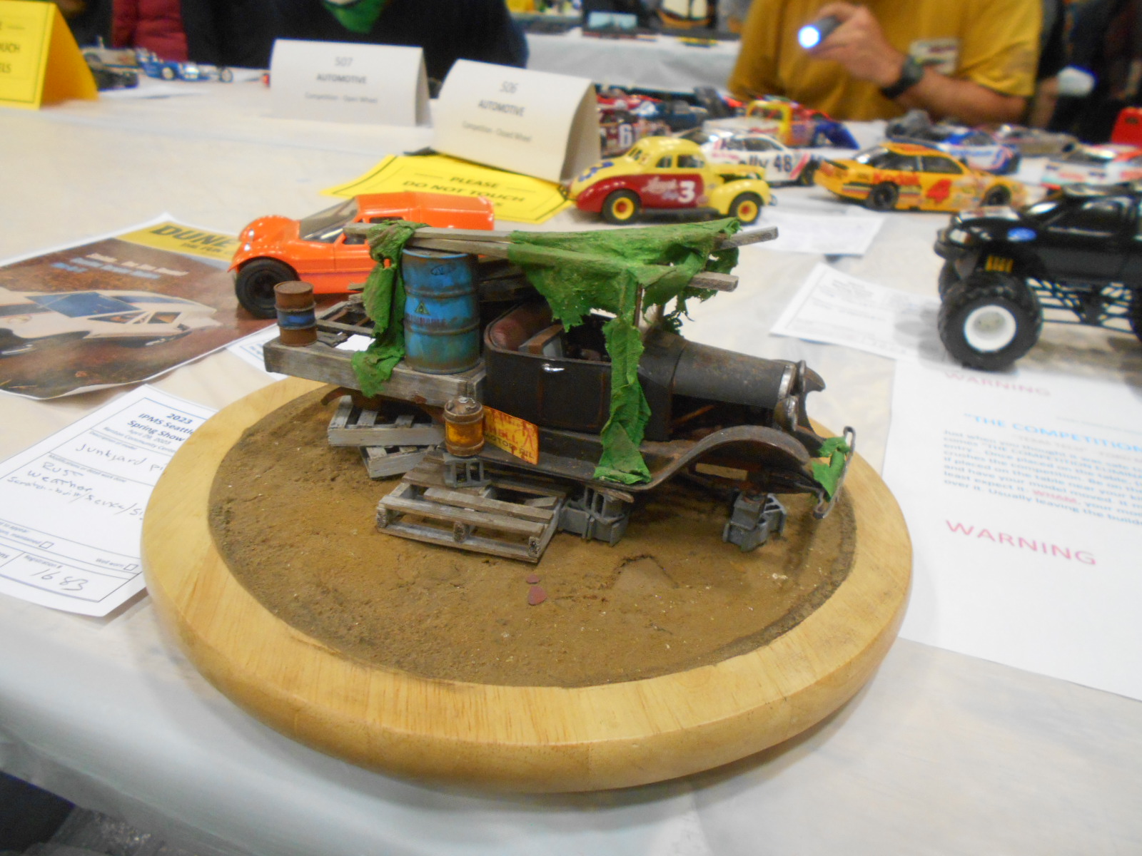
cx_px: 571
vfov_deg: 53.1
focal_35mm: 26
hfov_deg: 67.3
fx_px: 858
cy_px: 428
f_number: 3.2
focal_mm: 4.6
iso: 400
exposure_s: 1/25
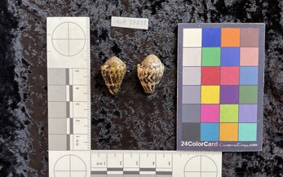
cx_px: 141
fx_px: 239
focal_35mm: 31
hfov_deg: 61.2
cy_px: 105
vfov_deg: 40.5
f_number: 1.8
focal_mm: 3
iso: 50
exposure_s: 1/120
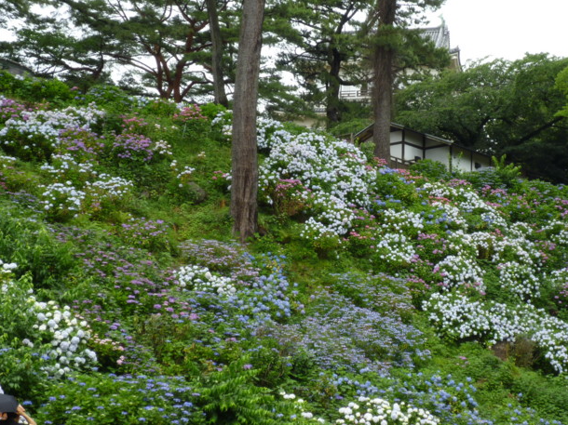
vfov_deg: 17.5
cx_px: 354
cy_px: 181
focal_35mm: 84
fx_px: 1378
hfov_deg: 23.2
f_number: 4.9
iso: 80
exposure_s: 1/200
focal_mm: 11.3
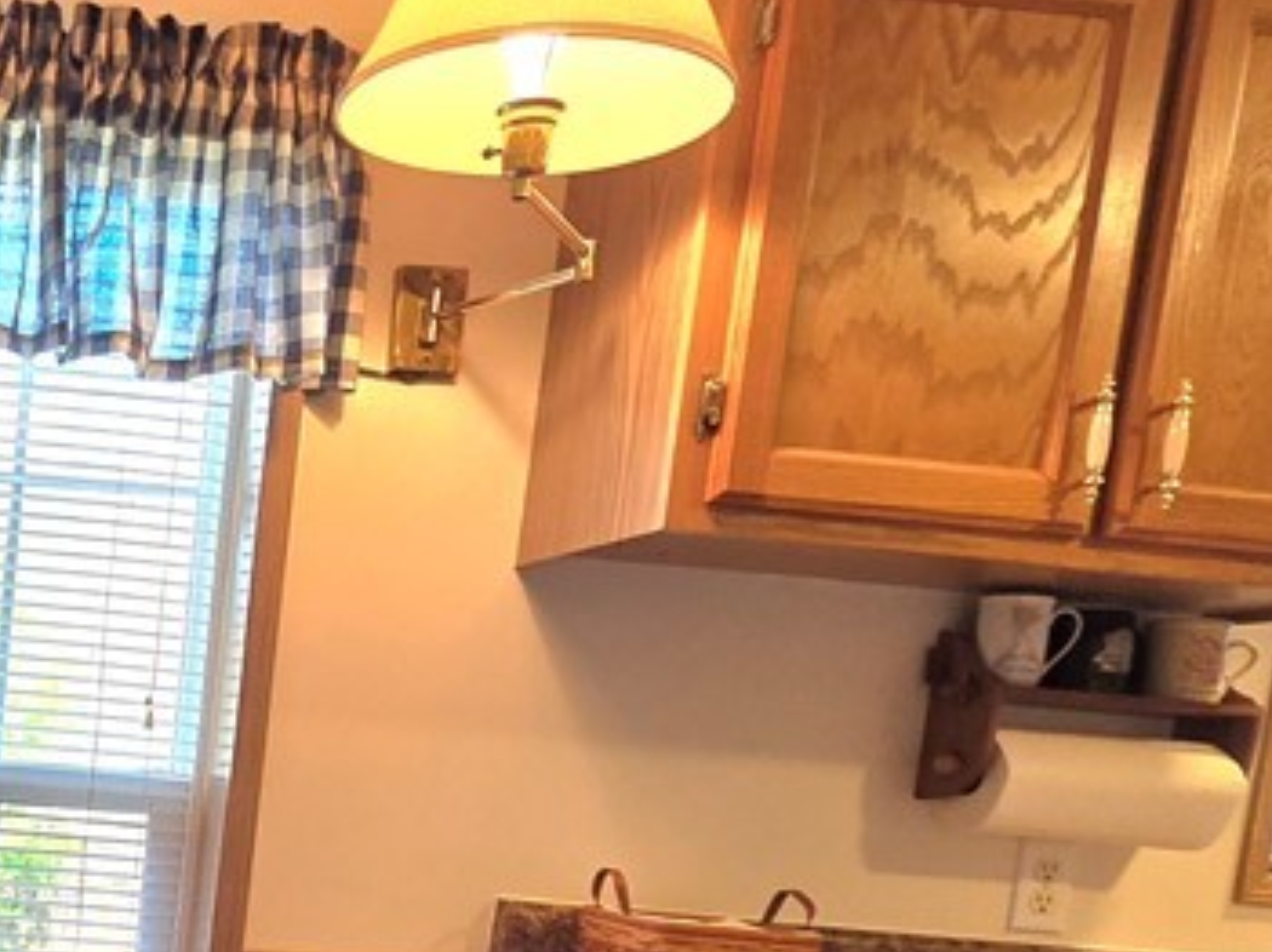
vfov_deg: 34.2
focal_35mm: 38
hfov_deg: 38.3
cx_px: -205
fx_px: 1395
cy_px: 961
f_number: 2.2
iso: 100
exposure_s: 1/60.2
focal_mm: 2.2
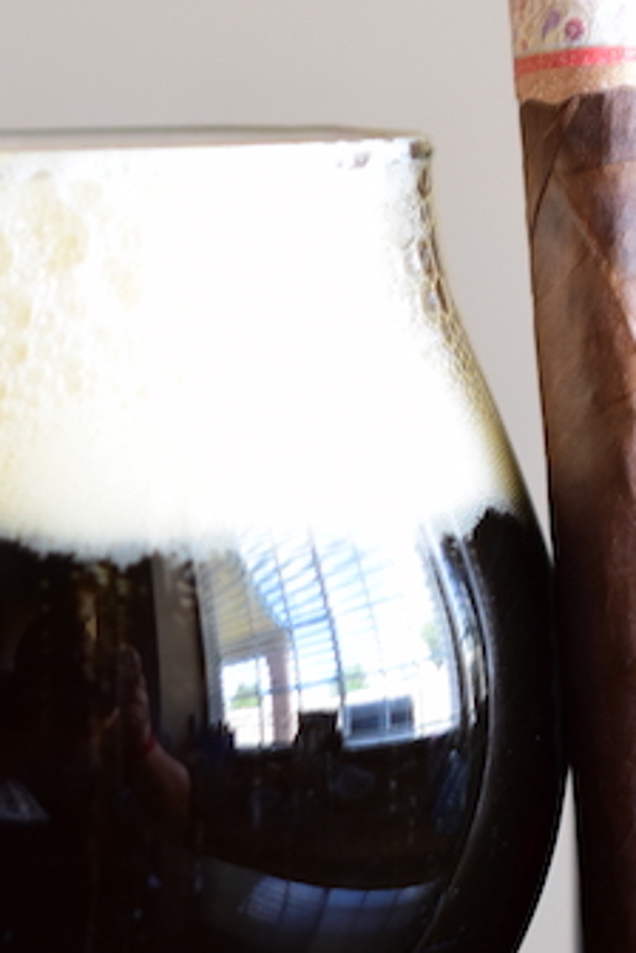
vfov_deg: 11.6
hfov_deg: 7.7
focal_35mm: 177
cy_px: 434
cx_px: 520
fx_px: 4690
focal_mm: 40
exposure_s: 1/20
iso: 640
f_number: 5
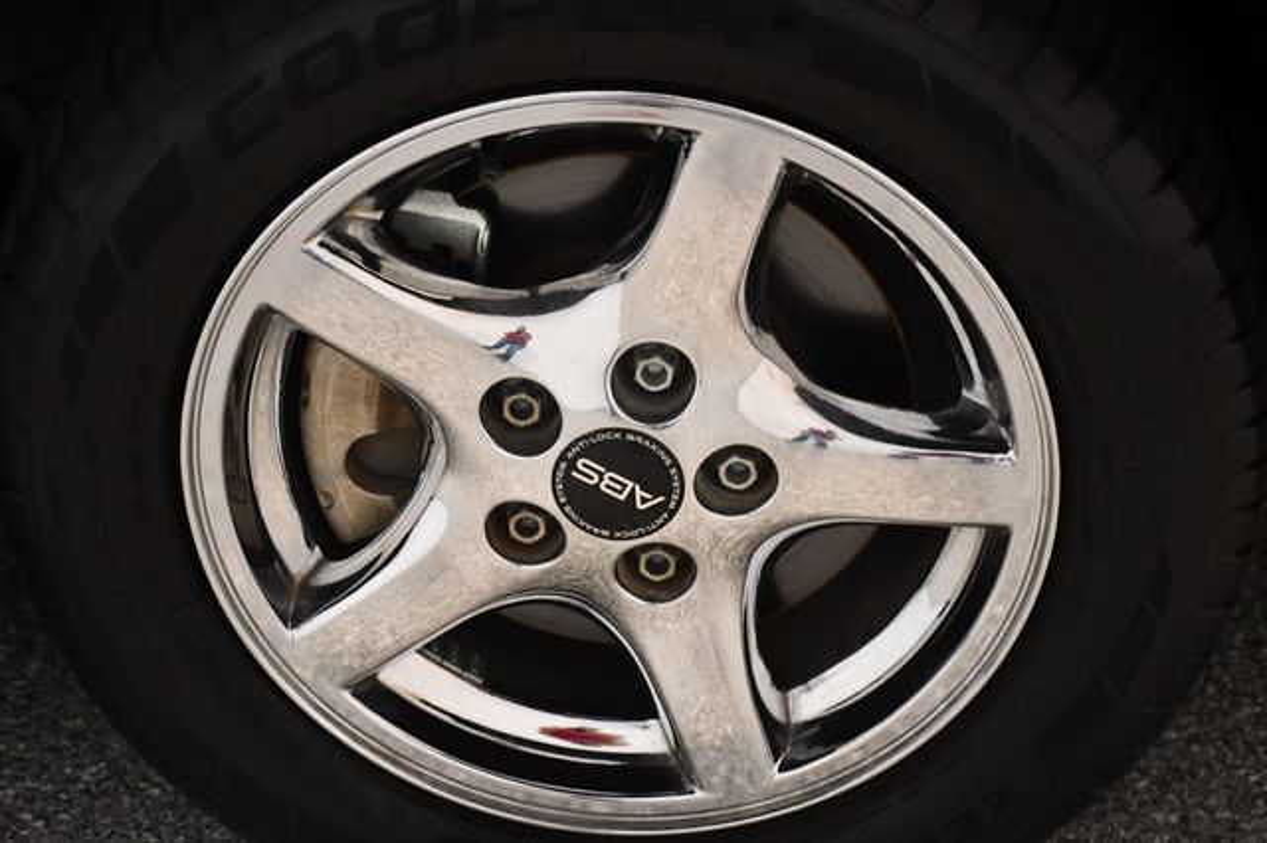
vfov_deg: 17.5
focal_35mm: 78
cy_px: 422
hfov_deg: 26.0
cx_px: 634
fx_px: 2744
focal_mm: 52
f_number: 4.8
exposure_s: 1/80
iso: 3200
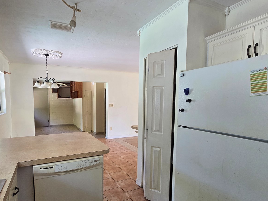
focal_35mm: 18
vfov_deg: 71.2
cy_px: 115
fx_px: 139
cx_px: 106
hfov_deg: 86.6
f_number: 2.2
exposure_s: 1/100
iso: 250
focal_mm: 2.2
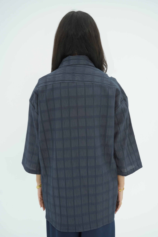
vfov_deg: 54.4
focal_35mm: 35
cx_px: 79
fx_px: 230
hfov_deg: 37.9
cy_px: 118
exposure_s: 1/125
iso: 400
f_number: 4
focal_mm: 35
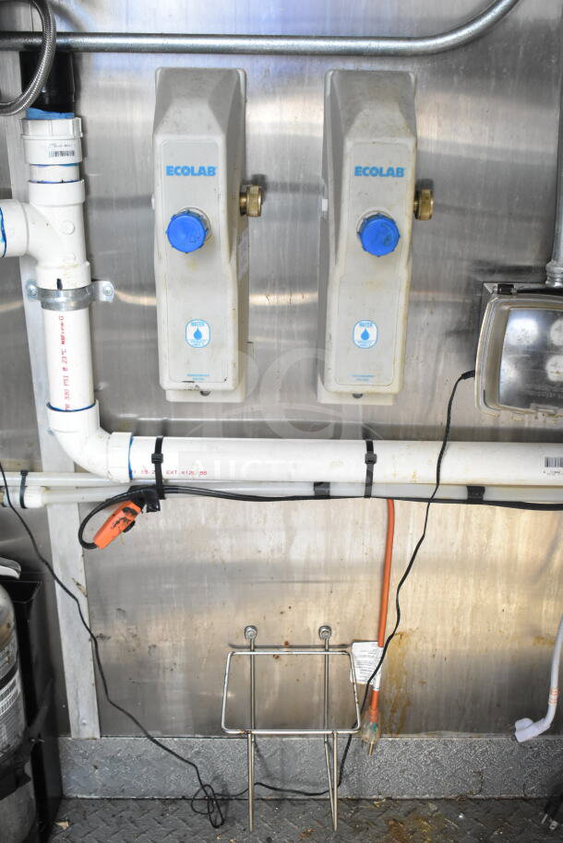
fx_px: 879
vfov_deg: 51.3
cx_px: 282
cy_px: 422
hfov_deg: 35.5
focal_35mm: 38
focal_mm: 25
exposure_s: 1/40
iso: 2500
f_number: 4
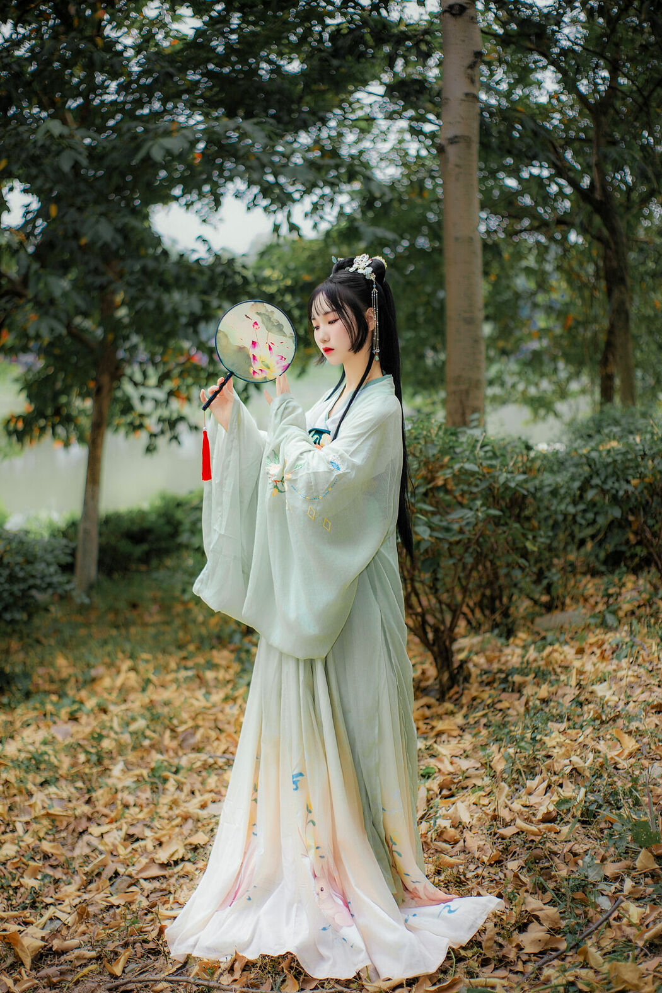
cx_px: 331
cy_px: 496
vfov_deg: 39.6
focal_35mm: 50
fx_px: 1379
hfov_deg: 27.0
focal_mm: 50
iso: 100
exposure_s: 1/125
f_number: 2.2
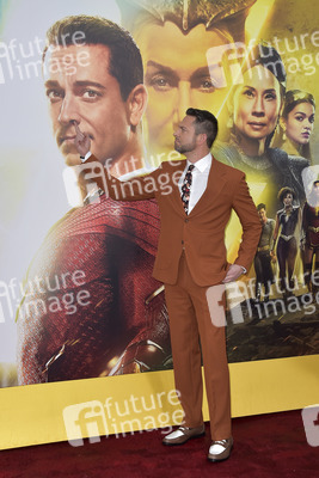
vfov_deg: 46.4
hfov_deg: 31.9
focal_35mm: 42
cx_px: 160
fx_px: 558
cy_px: 239
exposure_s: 1/250
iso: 500
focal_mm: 42
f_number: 6.3
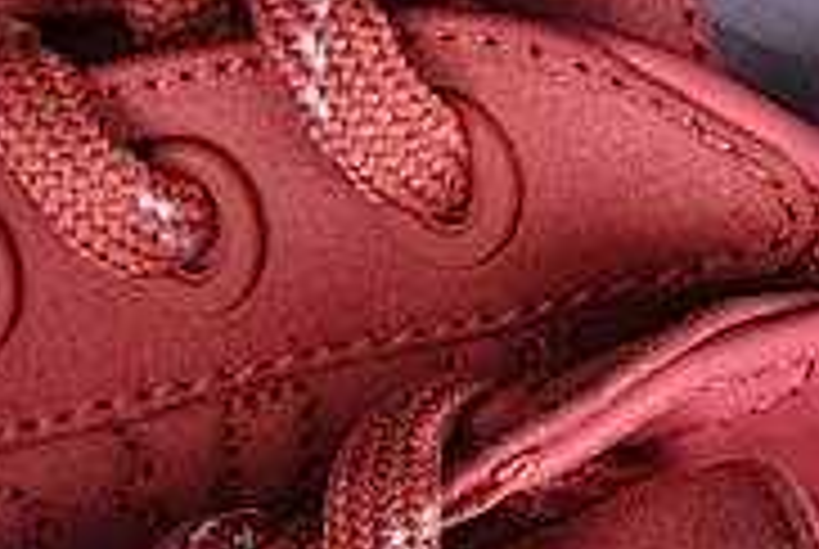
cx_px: 166
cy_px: 810
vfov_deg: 3.1
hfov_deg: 4.6
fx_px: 10117
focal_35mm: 444
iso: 160
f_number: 7.1
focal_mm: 50
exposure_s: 1/60
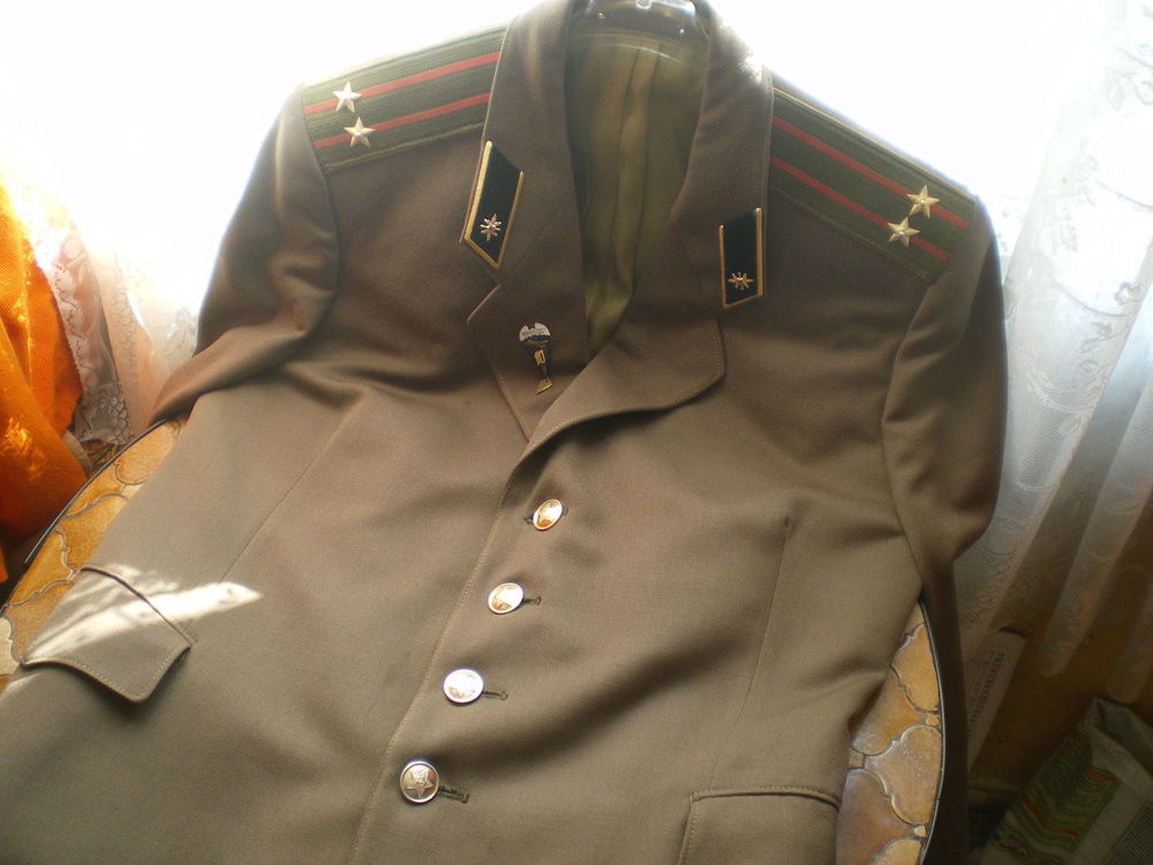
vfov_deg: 37.7
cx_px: 576
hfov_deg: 49.0
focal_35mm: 38
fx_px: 1266
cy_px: 432
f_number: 3.1
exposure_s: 1/50
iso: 160
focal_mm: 6.3
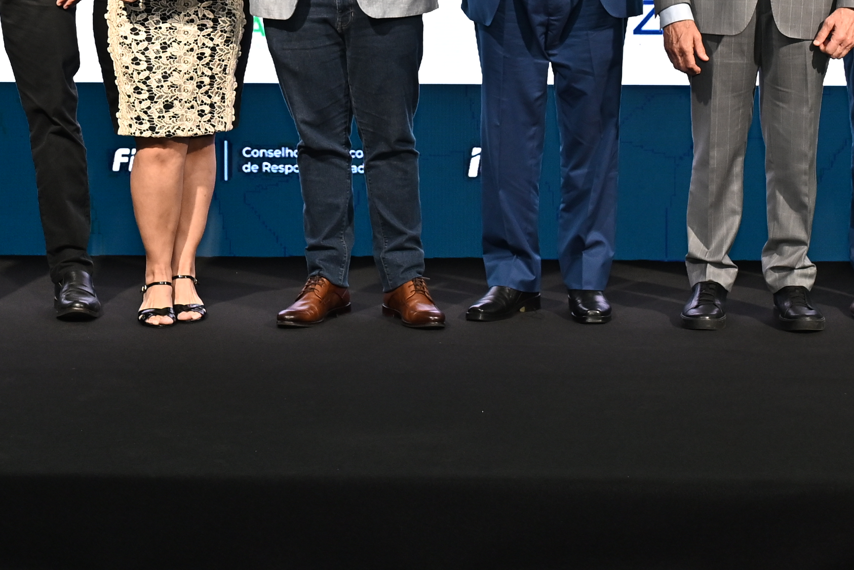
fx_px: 2231
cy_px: 50
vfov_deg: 14.4
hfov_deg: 21.7
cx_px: 473
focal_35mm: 94
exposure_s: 1/200
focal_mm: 35
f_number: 4
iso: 800
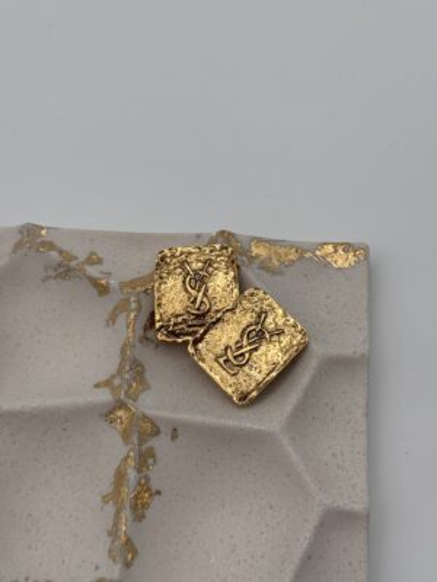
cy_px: 291
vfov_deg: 39.7
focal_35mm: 48
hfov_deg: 30.3
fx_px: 808
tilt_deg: -64.2
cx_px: 218
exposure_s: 1/1490
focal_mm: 6.76
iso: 64
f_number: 1.78
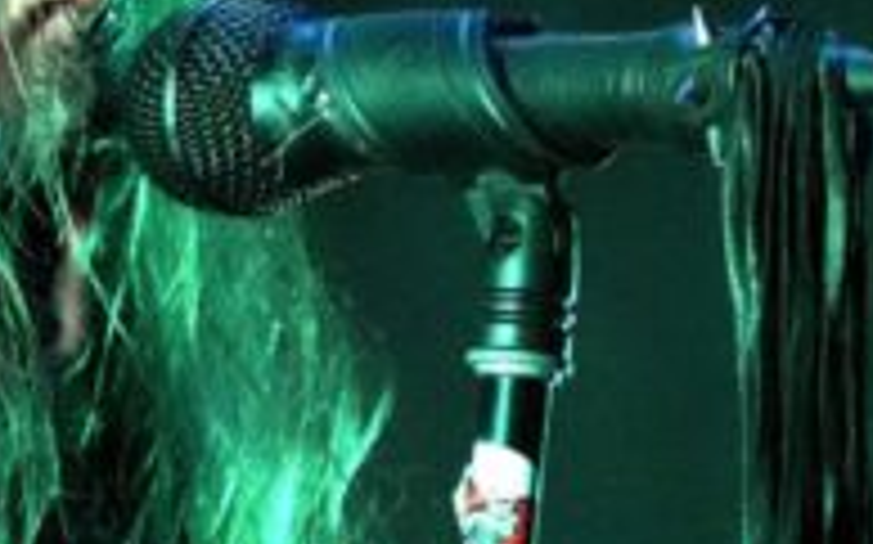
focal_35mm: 1319
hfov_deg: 1.6
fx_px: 31364
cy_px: 535
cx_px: 220
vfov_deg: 1.0
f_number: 6.3
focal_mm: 218
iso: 6400
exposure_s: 1/200
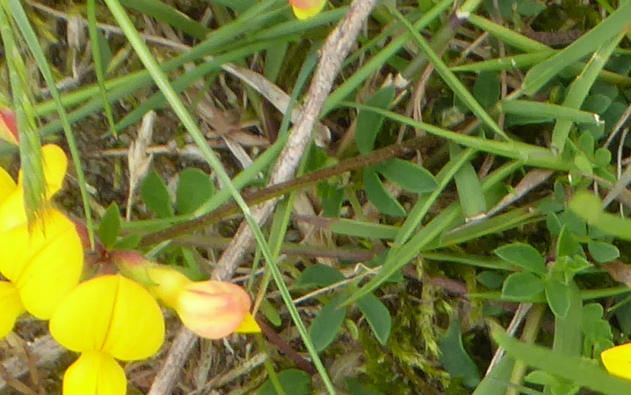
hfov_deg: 2.7
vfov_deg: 1.7
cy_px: 774
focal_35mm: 768
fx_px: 13211
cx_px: 1187
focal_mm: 24.2
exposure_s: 1/200
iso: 160
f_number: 5.3
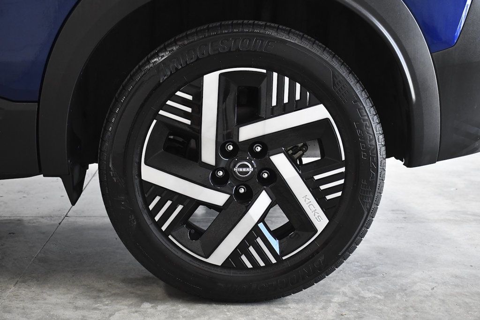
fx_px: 693
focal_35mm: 52
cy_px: 160
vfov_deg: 26.0
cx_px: 240
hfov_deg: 38.2
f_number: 4.2
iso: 2500
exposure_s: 1/640
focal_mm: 35
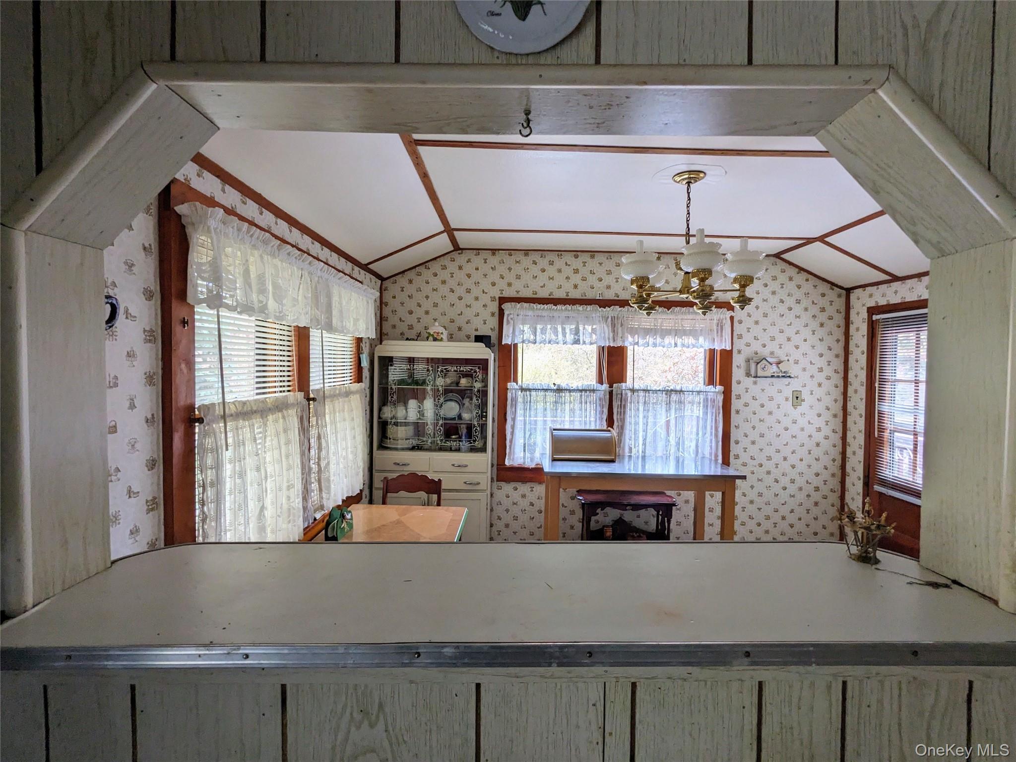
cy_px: 381
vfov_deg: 78.1
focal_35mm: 16
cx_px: 508
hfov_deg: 94.5
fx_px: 470
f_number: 2.2
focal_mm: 2.22
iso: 83
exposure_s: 1/23.8
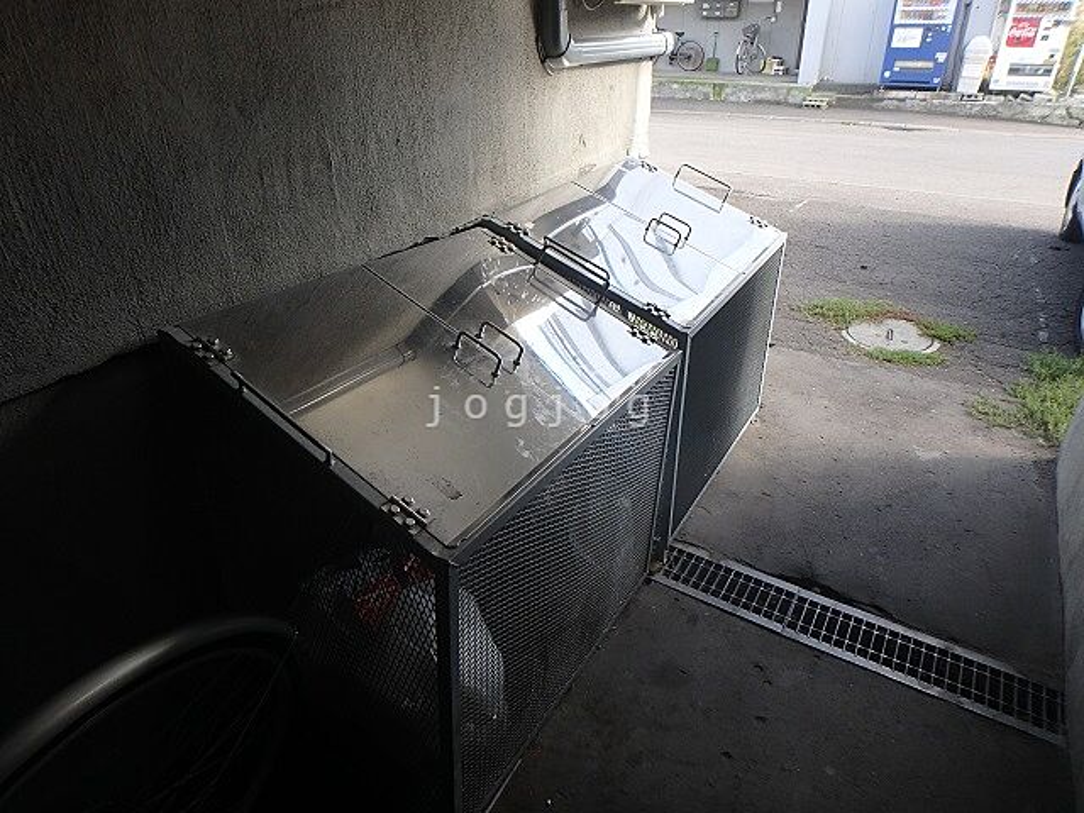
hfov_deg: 79.0
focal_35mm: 21
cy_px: 406
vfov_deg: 63.4
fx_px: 658
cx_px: 542
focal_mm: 3.7
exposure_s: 1/60
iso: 125
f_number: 3.5
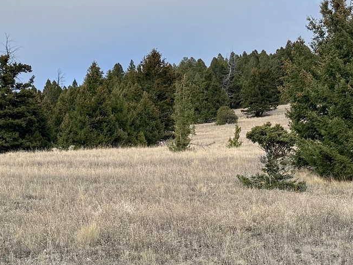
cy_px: 268
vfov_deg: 18.8
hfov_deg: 25.6
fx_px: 775
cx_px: 129
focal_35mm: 76
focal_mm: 6.76
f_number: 1.78
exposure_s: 1/1410
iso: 100
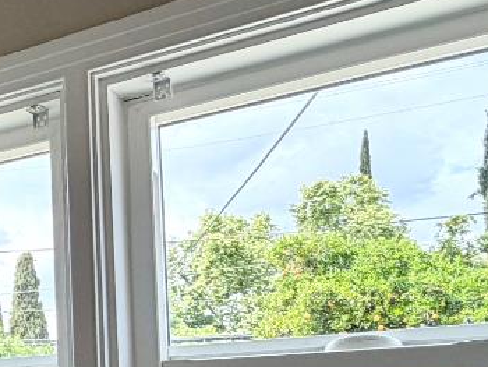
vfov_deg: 23.5
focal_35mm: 60
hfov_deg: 25.0
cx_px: -233
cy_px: 364
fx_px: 846
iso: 50
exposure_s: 1/502
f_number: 2.2
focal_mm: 2.22
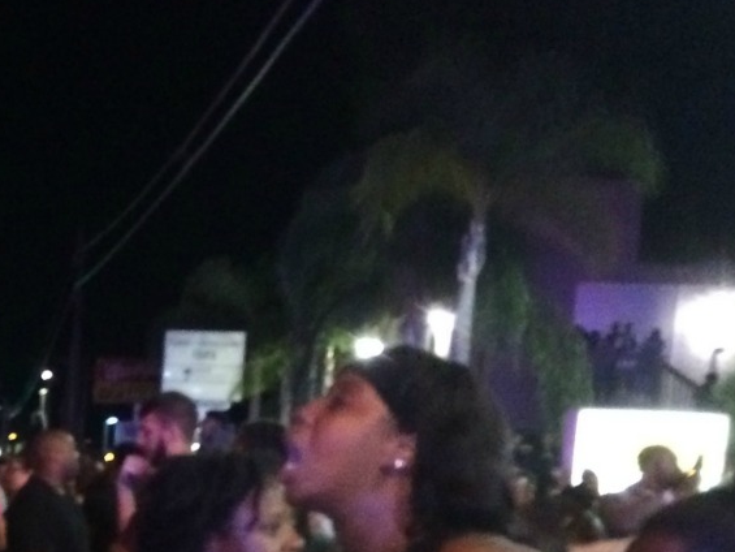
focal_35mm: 77
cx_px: -185
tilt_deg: -5.7
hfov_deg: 22.9
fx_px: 1635
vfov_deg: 18.4
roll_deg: -2.4
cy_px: 611
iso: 320
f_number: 2.2
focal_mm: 4.15
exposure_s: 1/15
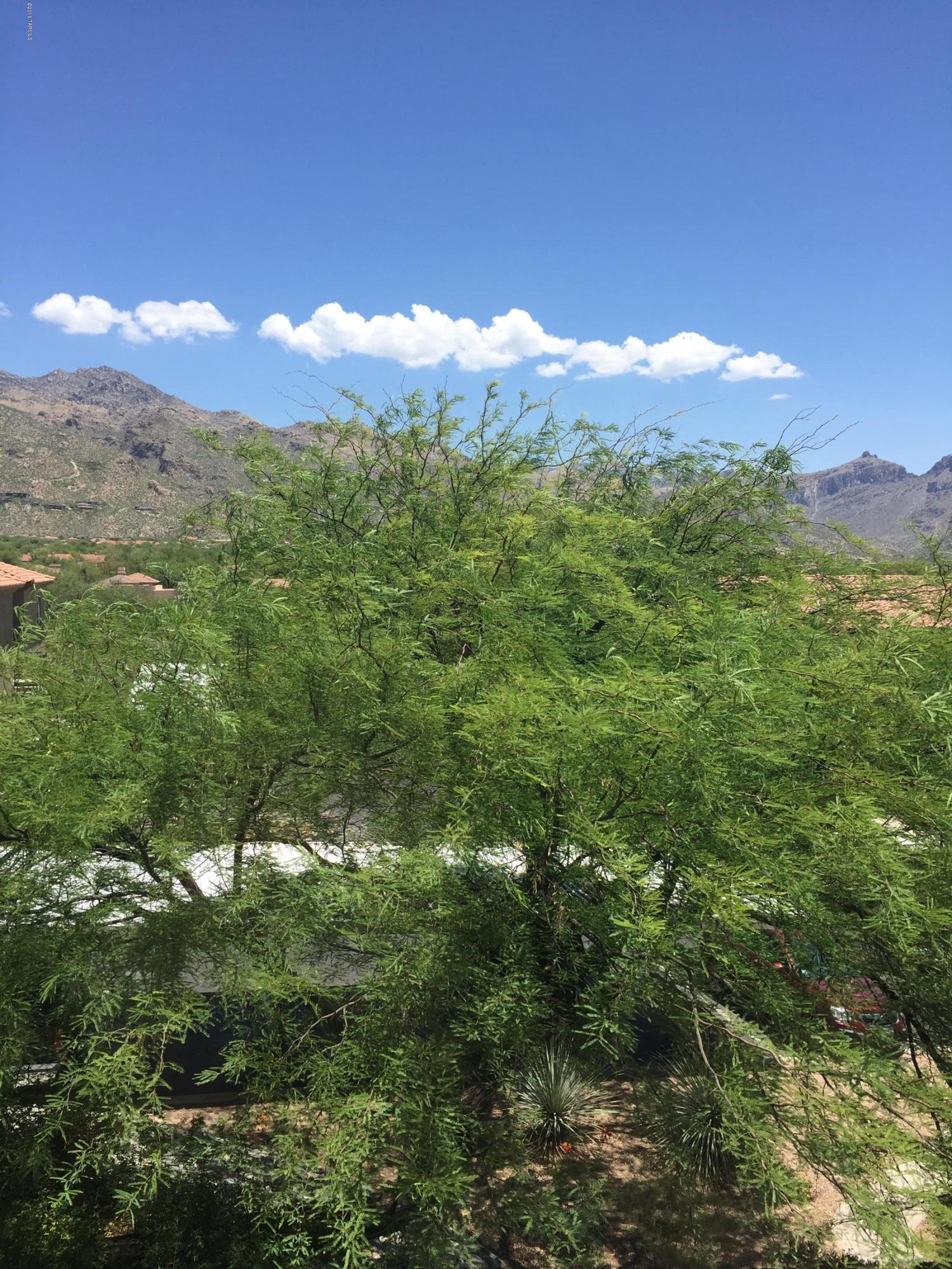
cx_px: 476
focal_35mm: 29
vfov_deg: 61.7
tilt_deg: -3.4
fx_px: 1063
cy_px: 634
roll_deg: -0.2
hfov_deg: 48.2
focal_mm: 4.15
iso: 32
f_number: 2.2
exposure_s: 1/1199
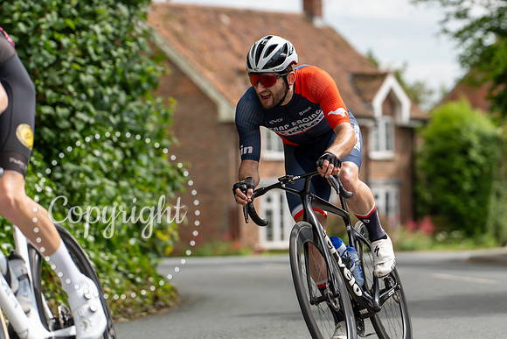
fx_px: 2871
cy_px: 132
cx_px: 309
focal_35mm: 204
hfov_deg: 10.1
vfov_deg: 6.7
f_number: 4
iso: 100
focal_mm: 167
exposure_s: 1/640
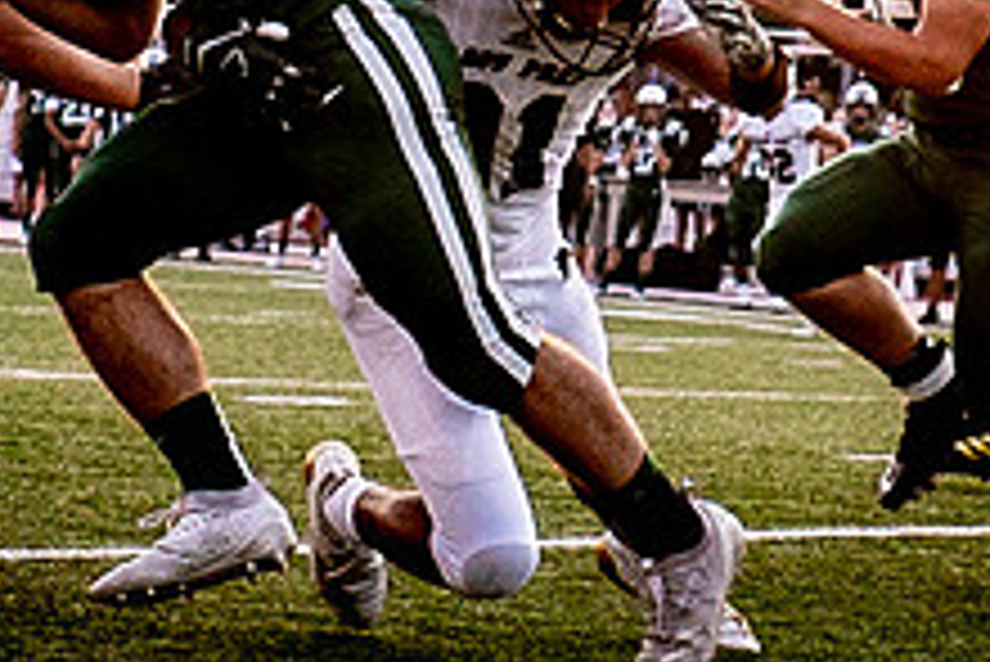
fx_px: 7292
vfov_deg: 5.2
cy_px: -159
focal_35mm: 265
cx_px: -100
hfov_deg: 7.7
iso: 400
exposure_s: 1/1500
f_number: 3.5
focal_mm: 35
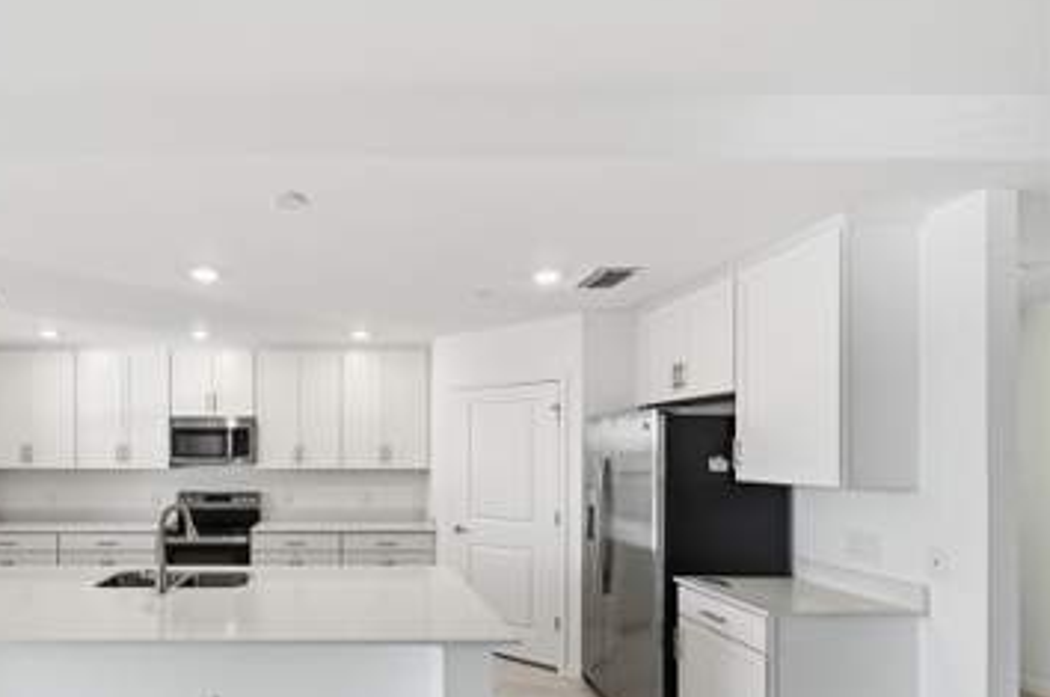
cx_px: 341
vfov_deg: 63.2
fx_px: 553
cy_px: 449
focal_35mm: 19
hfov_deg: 83.7
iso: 800
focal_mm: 14
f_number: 7.1
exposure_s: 1/500
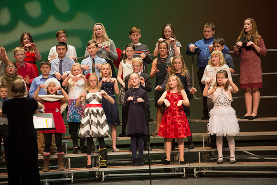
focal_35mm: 200
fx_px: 1539
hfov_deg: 10.3
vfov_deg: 6.9
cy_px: 92
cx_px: 138
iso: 2500
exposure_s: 1/250
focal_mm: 200
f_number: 2.8
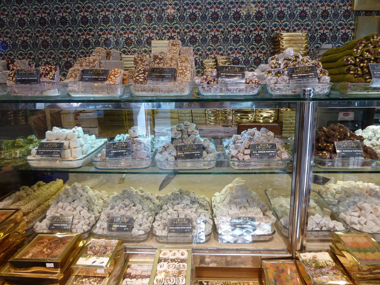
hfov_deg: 69.4
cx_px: 190
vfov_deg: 54.9
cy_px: 142
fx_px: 274
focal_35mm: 25
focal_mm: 4.1
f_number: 3.3
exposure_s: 1/30
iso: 100
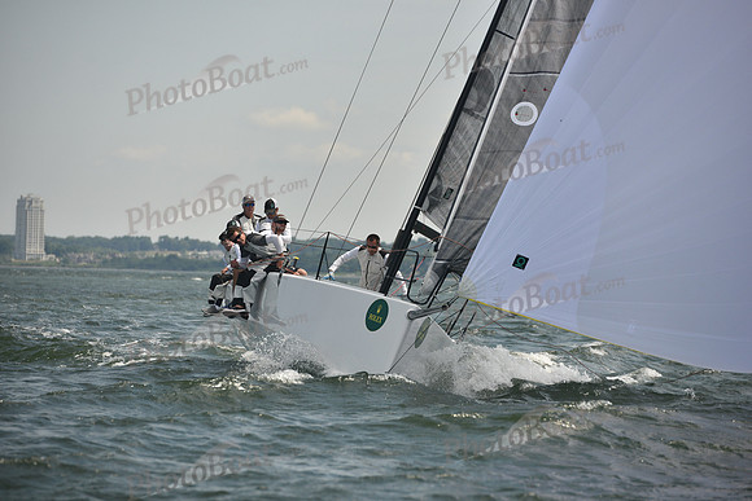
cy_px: 250
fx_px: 4179
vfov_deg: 6.9
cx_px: 376
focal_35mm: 200
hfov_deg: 10.3
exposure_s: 1/1250
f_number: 5.6
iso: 320
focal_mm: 200
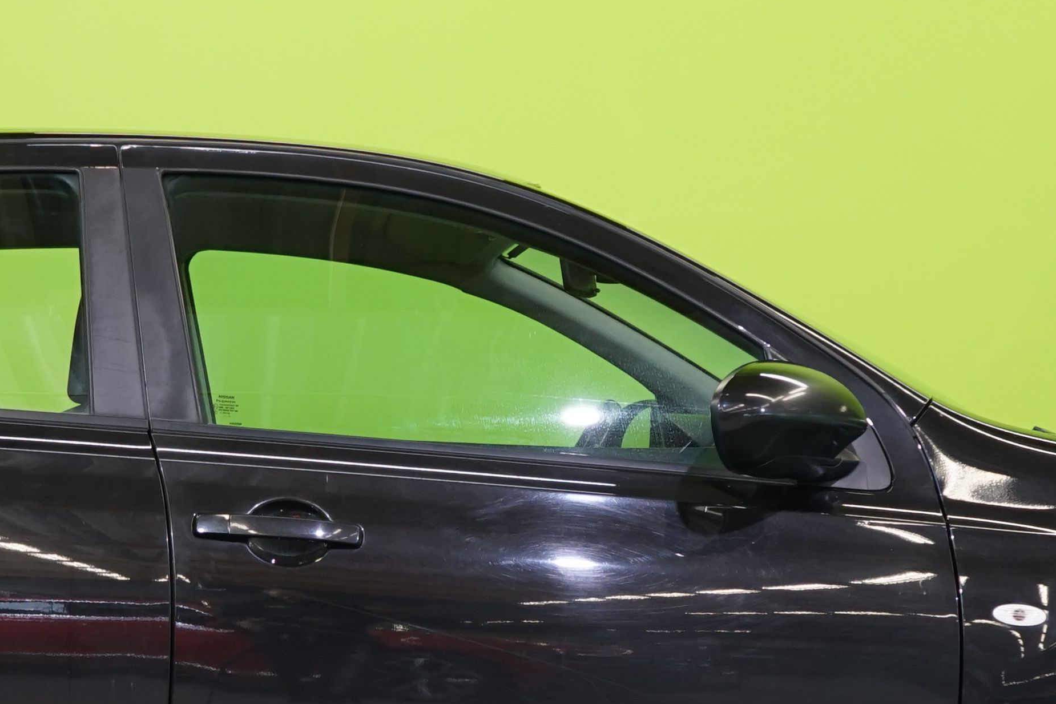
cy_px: 564
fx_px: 3519
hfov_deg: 17.0
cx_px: 332
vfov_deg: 11.4
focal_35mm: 120
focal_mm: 37
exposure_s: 1/40
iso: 500
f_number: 5.6
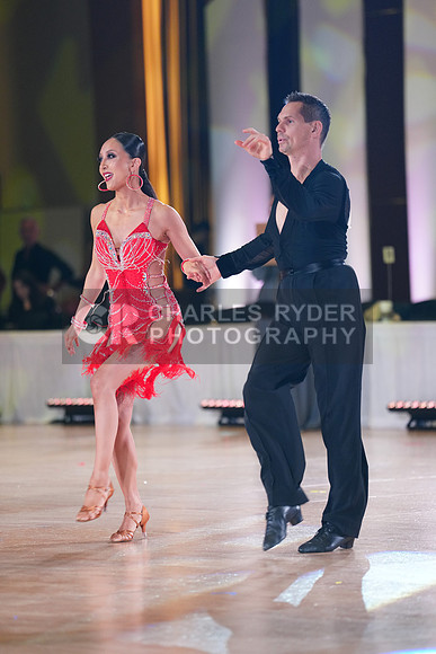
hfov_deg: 7.0
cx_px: 218
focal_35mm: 197
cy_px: 327
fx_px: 3576
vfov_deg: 10.4
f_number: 2.8
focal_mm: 197
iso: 2000
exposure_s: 1/400
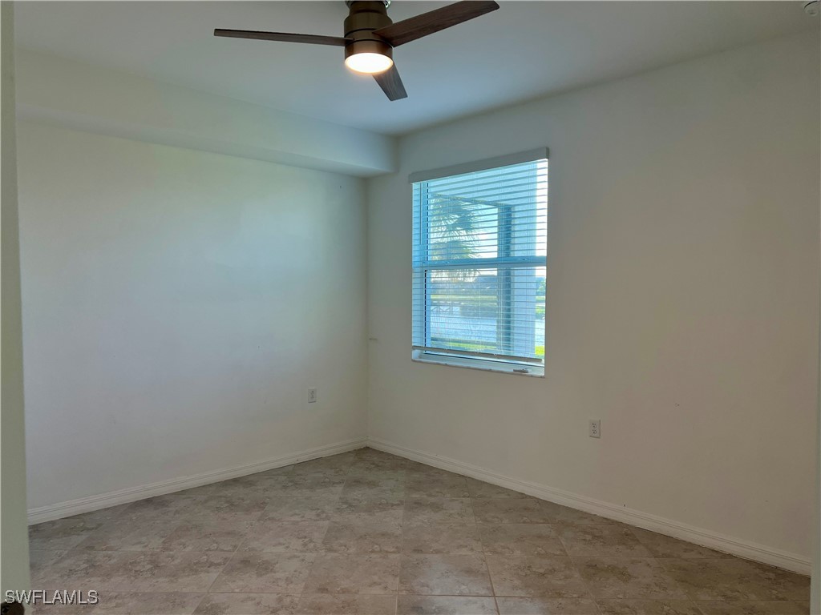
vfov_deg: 53.1
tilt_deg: -2.6
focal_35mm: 26
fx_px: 617
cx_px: 410
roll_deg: -0.4
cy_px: 308
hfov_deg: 67.3
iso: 50
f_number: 1.5
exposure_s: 1/165
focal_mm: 5.7
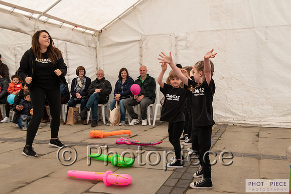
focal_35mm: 38
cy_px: 97
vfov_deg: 35.1
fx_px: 307
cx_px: 146
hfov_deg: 50.7
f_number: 8
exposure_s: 1/320
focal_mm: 38
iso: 800
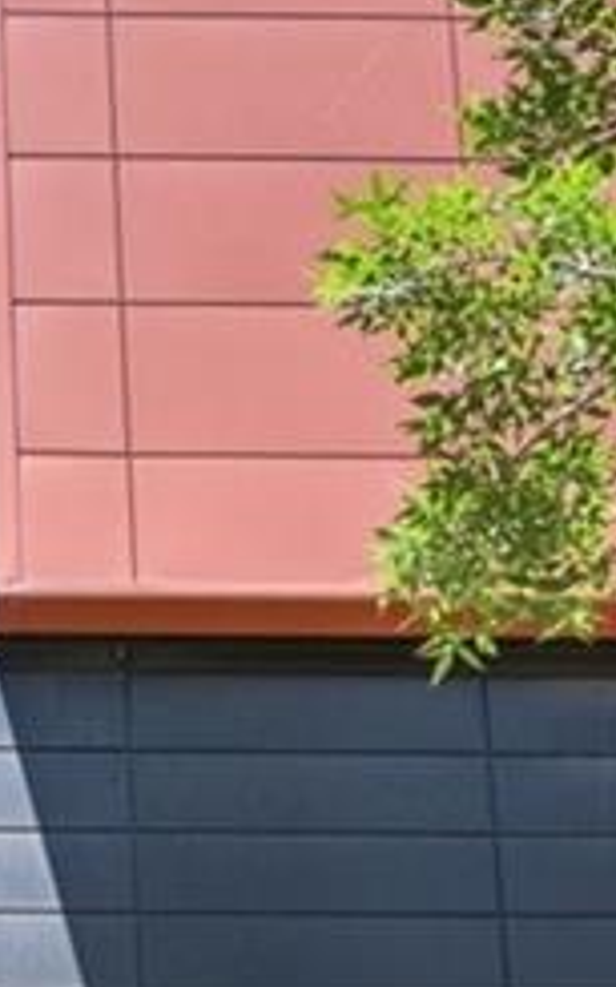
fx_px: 2500
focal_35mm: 93
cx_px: -282
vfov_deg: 20.8
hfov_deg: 13.3
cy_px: 1188
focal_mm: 14
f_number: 8
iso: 100
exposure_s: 1/60
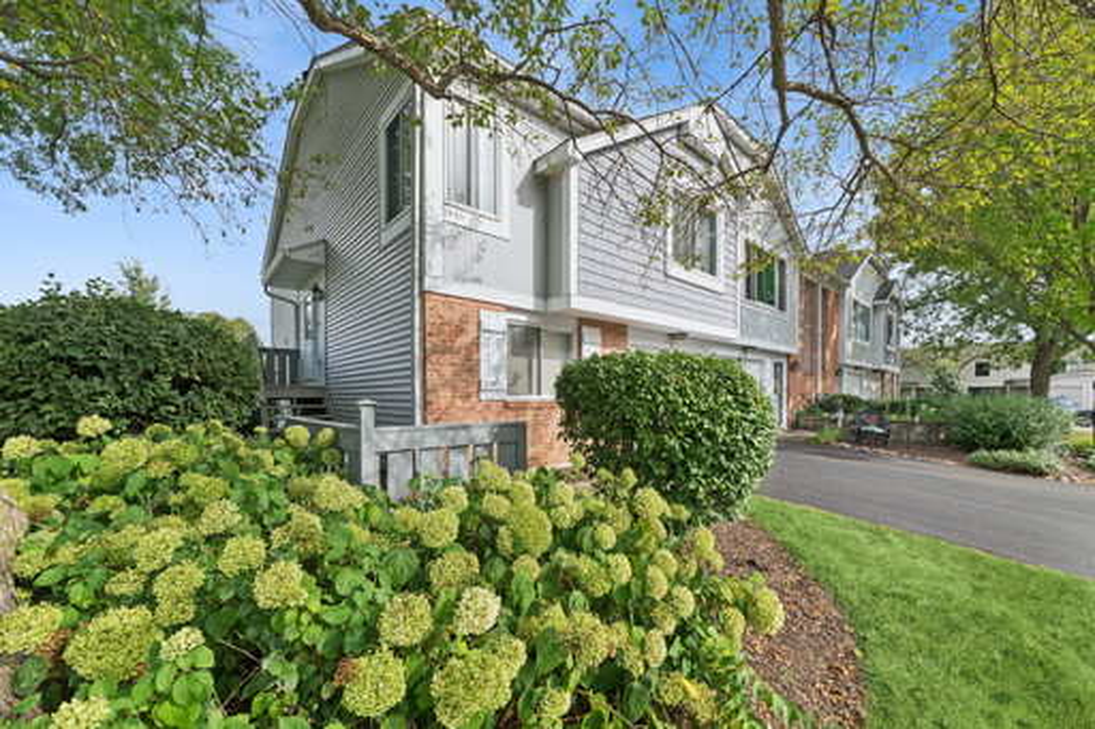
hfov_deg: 108.3
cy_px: 364
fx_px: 395
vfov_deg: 85.4
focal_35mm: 13
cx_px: 548
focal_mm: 13
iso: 100
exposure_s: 1/80
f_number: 13
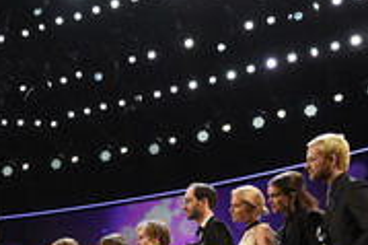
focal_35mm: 64
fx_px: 656
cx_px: 26
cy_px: 202
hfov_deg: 29.8
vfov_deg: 20.8
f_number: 3.5
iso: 2000
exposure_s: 1/250
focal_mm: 17
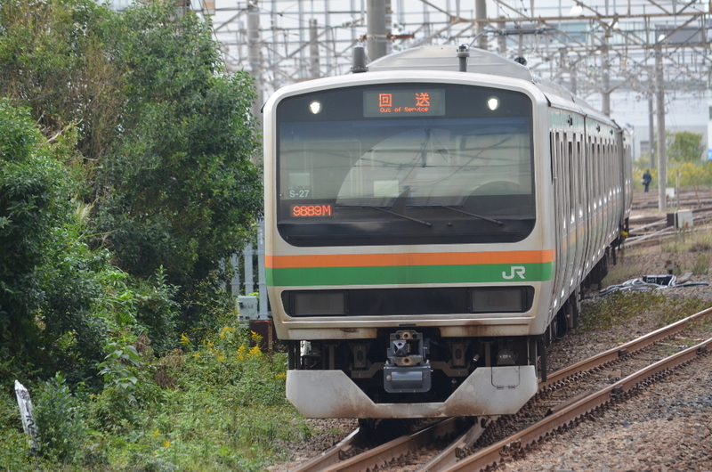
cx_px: 356
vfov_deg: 5.4
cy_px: 236
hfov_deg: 8.1
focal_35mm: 255
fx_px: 5033
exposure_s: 1/250
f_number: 5
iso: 500
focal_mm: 170
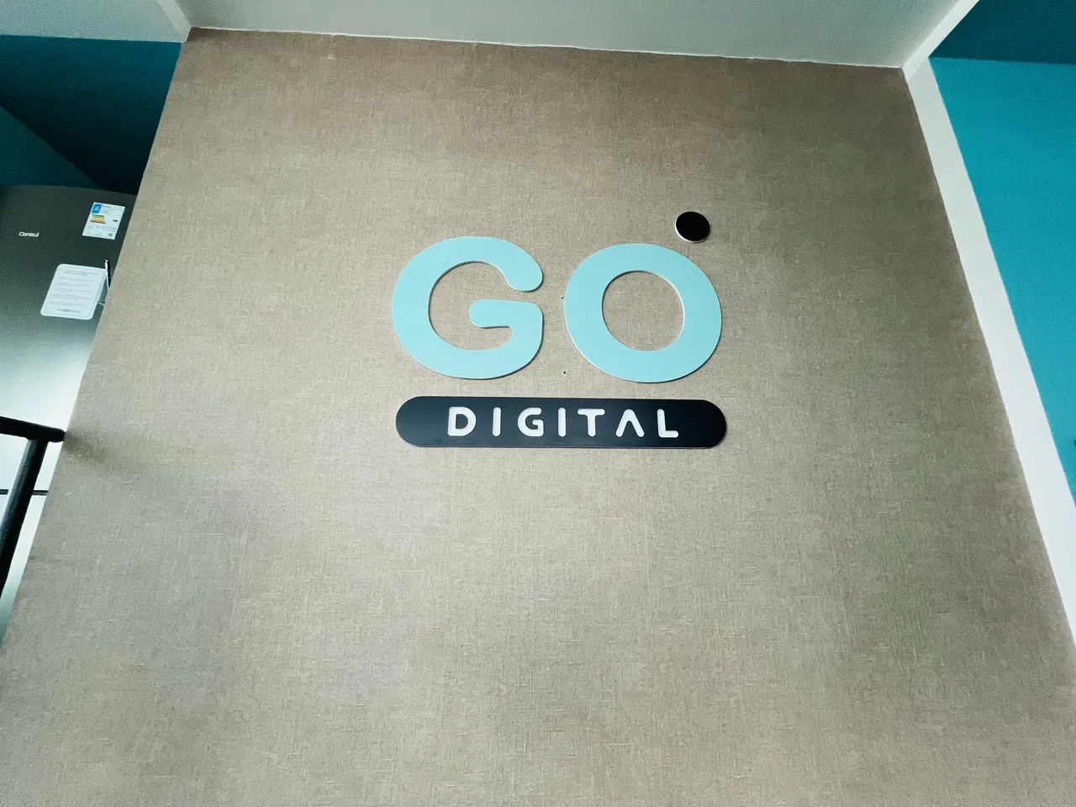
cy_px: 404
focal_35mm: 13
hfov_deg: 106.2
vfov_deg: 89.9
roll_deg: +0.7
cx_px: 538
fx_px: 404
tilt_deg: +15.8
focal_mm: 1.57
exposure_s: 1/60
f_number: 1.8
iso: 200
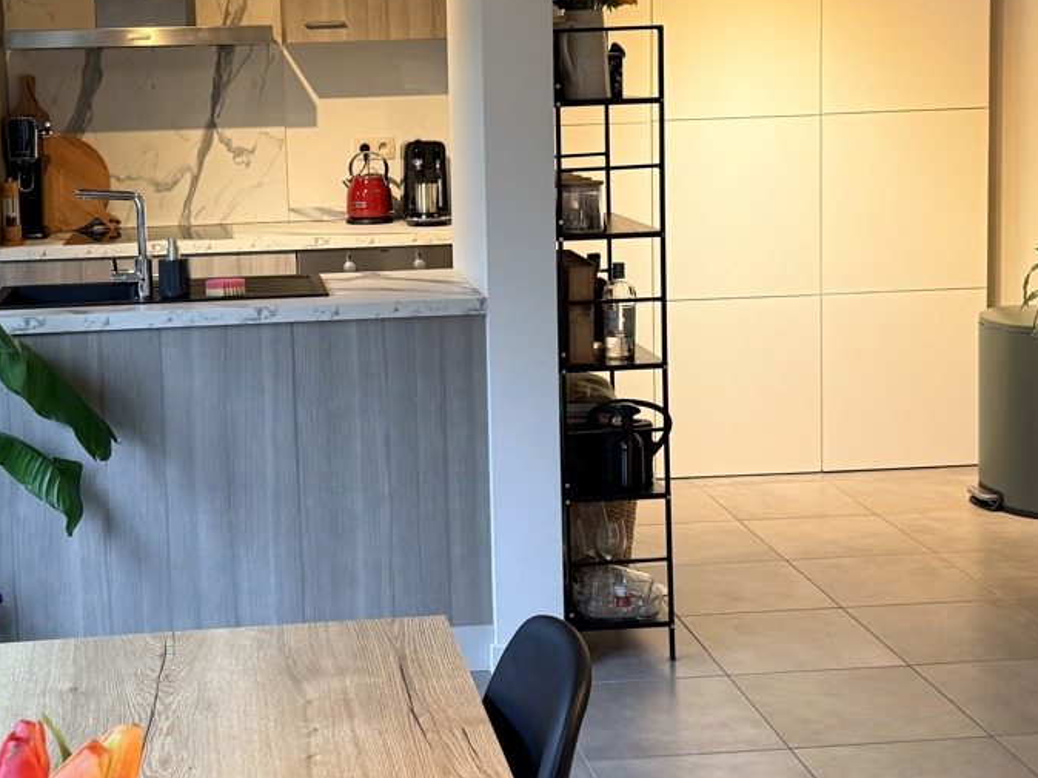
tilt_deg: -5.1
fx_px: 1709
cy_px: 262
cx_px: 356
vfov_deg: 25.5
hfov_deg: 33.5
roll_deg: +2.0
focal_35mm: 57
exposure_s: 1/50
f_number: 1.78
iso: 160
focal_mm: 6.76
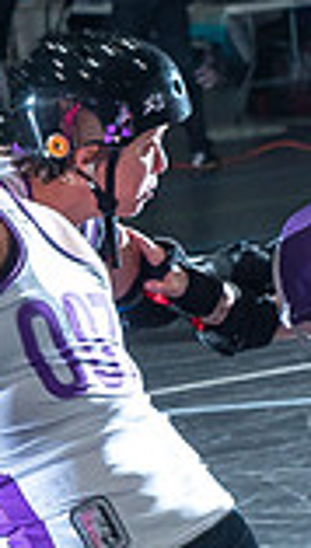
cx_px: 74
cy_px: 93
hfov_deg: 4.9
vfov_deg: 8.6
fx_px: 3658
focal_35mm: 251
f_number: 7.1
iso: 800
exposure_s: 1/160
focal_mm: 48
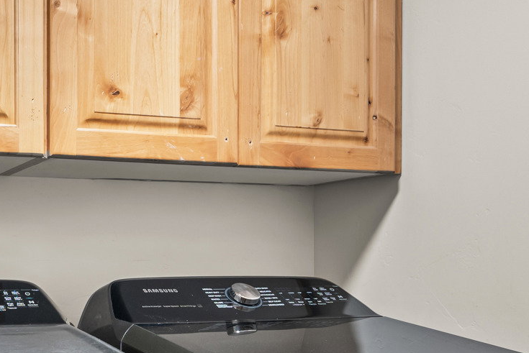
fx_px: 750
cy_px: 253
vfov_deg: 26.3
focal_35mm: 51
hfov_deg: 36.2
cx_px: 40
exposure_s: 1.3
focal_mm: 15
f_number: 8
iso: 500
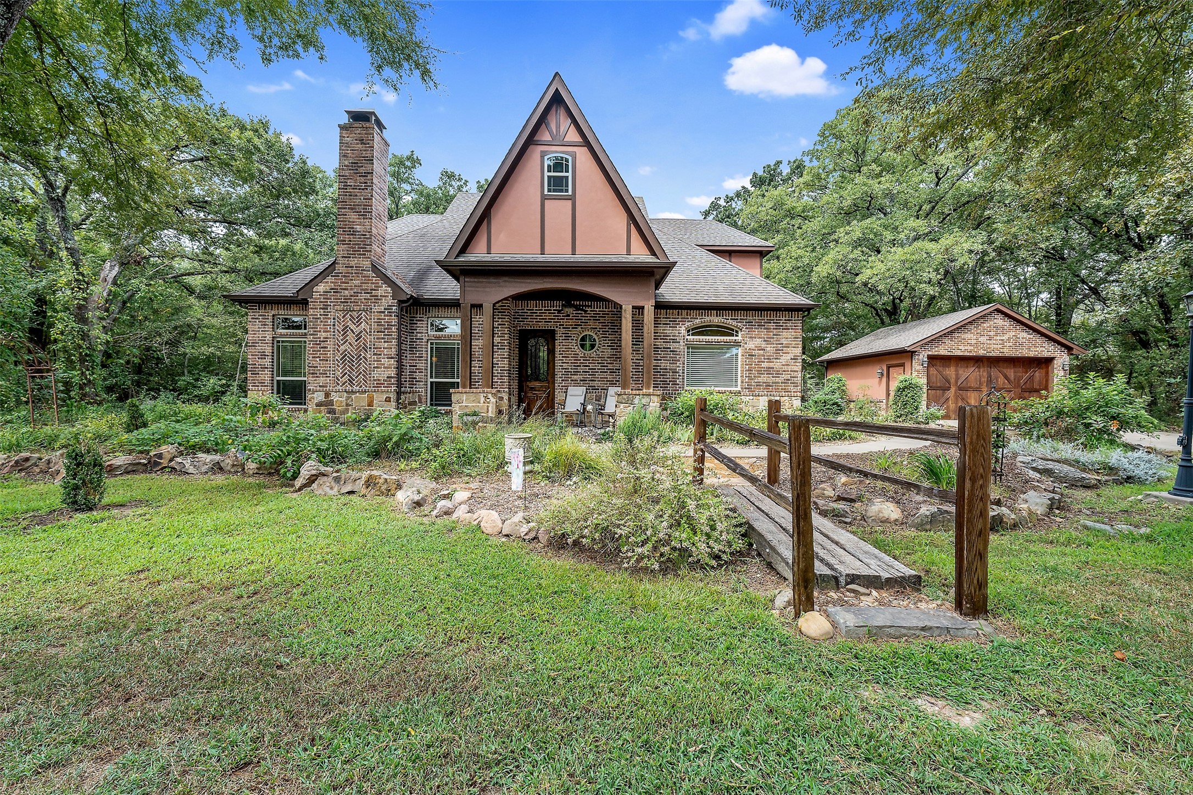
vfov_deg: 81.2
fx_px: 464
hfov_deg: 104.3
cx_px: 596
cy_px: 398
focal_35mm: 14
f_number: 8
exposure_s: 1/250
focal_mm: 14
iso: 800
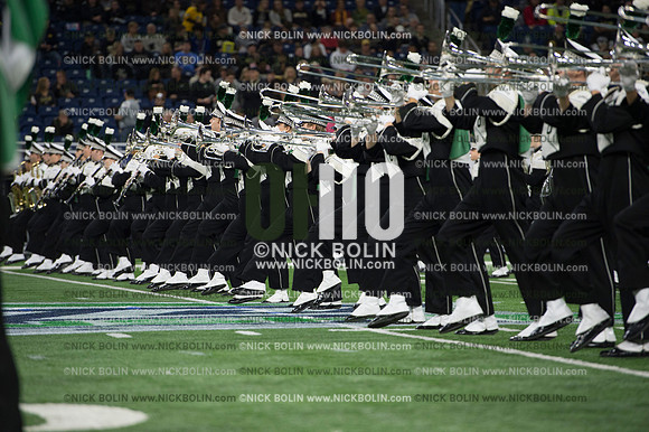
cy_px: 216
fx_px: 3513
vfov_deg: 7.0
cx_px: 324
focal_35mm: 195
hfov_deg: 10.6
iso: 2500
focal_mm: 195
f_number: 3.5
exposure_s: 1/1600
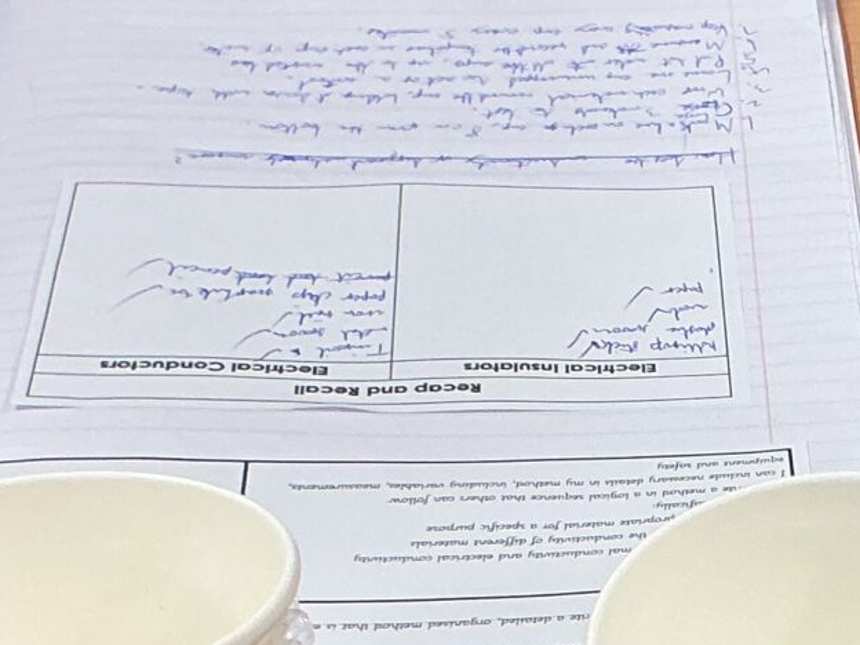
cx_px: 1189
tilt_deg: -40.2
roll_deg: -2.0
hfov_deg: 15.6
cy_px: 660
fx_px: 2956
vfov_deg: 12.3
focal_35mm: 119
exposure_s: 1/50
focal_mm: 3
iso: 50
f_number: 1.8
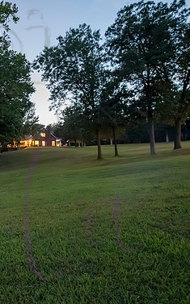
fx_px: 191
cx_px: 3
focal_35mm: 23
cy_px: 155
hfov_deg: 45.3
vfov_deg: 77.2
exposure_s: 1/5
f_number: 2.8
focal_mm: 14
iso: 5000
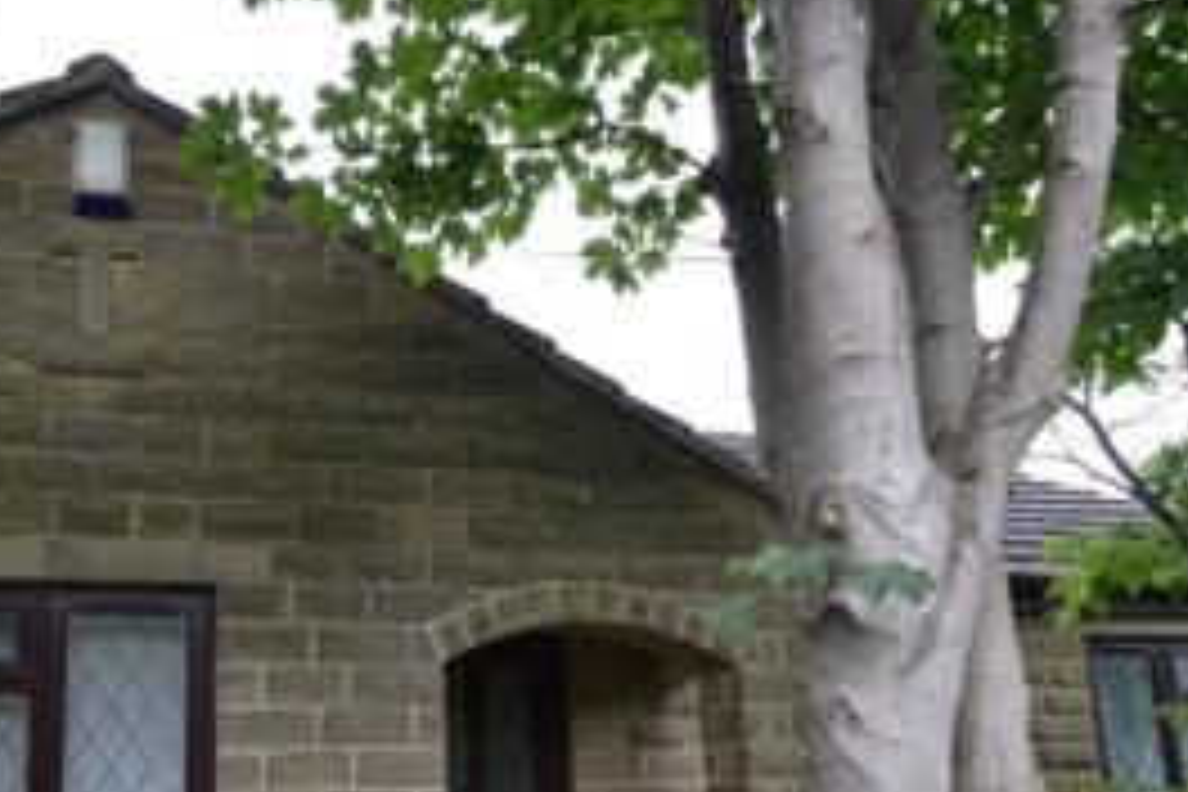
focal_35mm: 27
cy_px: 605
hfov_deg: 65.4
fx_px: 891
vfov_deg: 46.0
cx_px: 385
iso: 250
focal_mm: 10
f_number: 5.6
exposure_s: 1/125
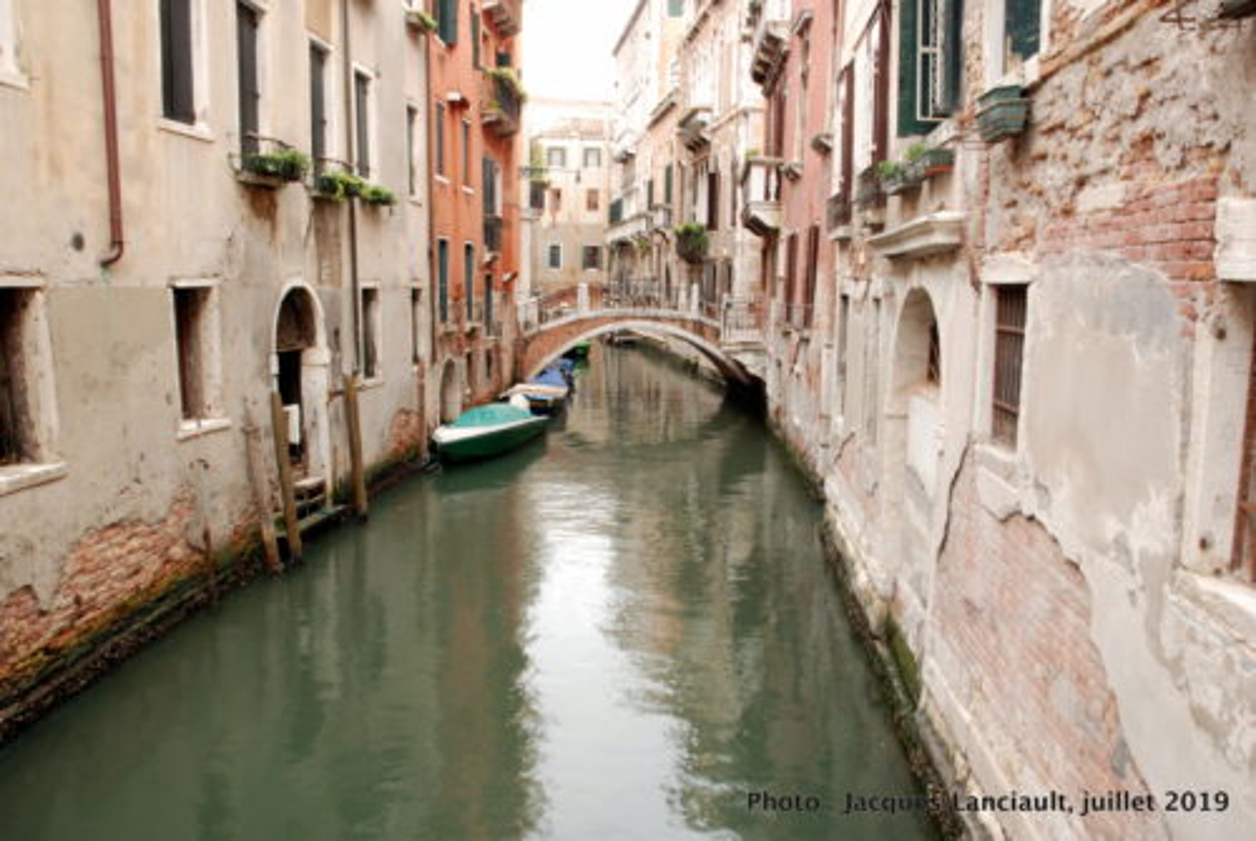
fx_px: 943
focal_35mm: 27
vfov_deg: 48.1
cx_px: 628
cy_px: 420
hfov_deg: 67.3
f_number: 22
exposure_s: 1/8
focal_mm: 18
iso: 250
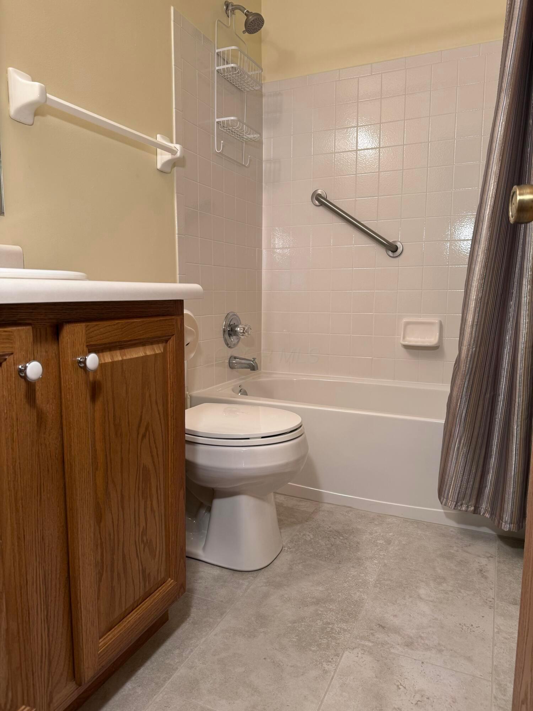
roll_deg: -0.1
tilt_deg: -6.9
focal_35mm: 24
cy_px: 356
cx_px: 266
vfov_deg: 71.6
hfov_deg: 56.8
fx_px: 493
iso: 125
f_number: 1.78
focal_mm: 6.76
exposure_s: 1/60
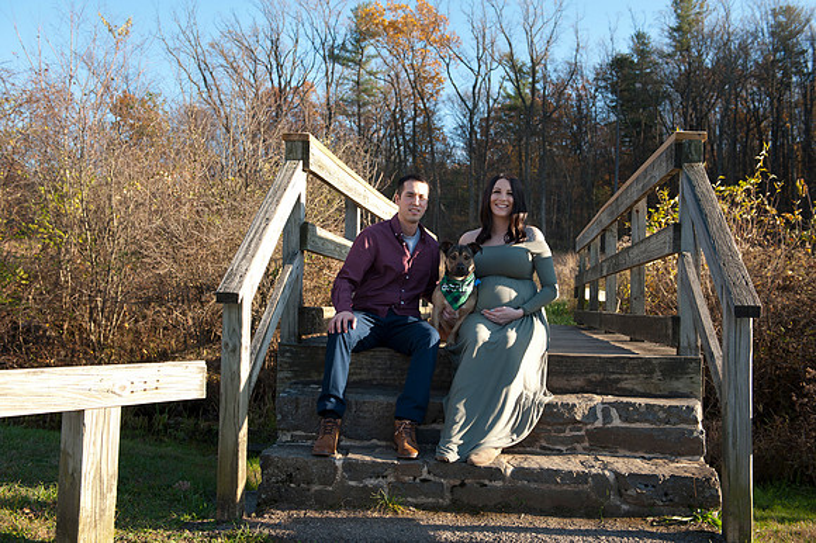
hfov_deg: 50.7
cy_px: 272
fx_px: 861
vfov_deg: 35.0
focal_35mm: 38
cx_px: 408
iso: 100
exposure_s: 1/200
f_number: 5.6
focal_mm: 38
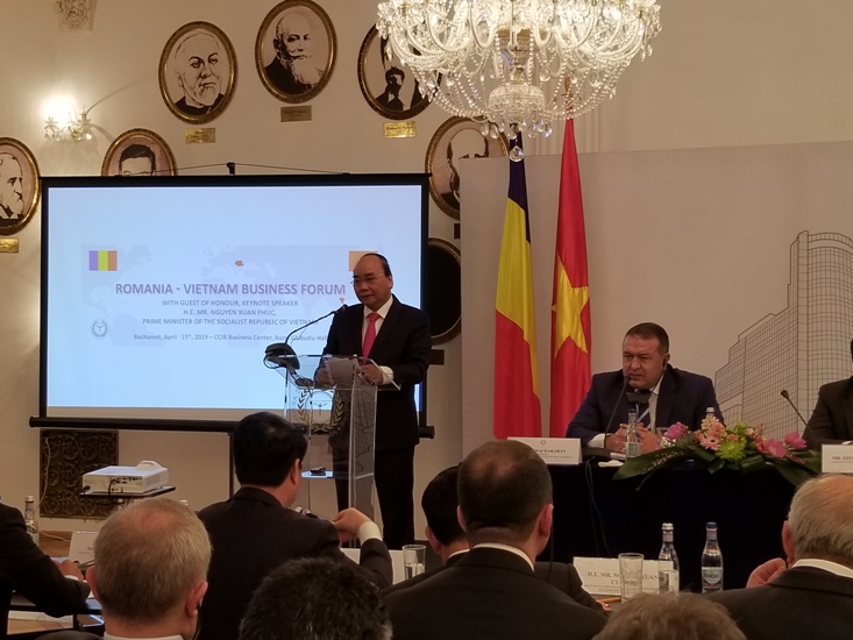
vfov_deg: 53.1
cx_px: 426
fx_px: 641
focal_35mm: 26
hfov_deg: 67.3
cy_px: 320
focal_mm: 4.25
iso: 64
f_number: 1.7
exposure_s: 1/50
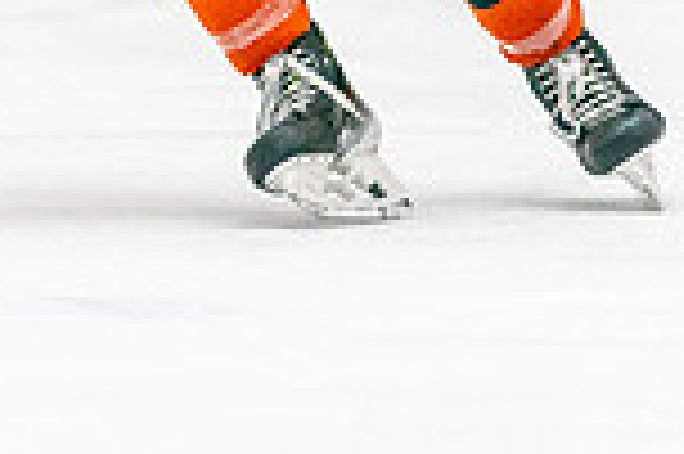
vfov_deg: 1.3
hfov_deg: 2.0
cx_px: 69
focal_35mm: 1056
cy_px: -288
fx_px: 20042
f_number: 2.8
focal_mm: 200
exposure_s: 1/1250
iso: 3200
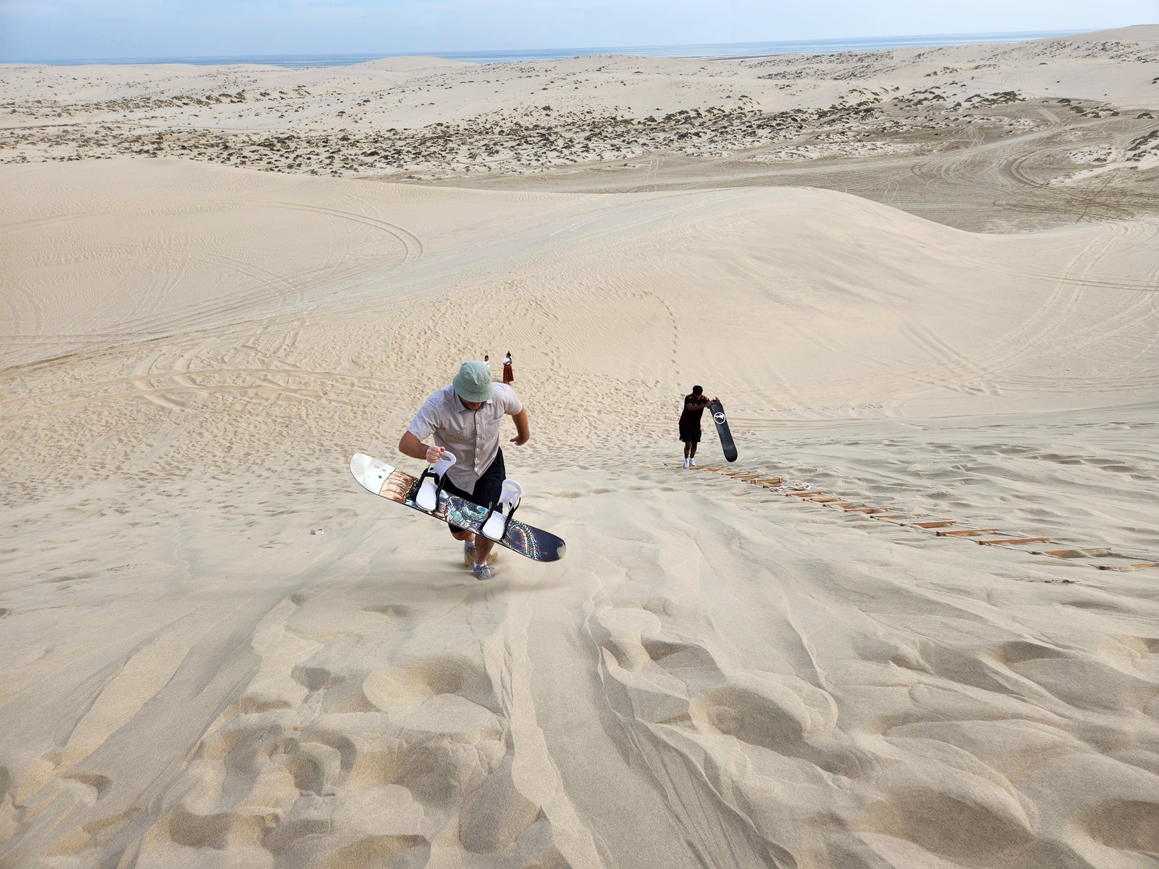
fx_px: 770
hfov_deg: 73.9
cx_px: 580
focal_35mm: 23
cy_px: 434
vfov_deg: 58.9
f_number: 1.8
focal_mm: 5.4
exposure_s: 1/1123
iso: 20
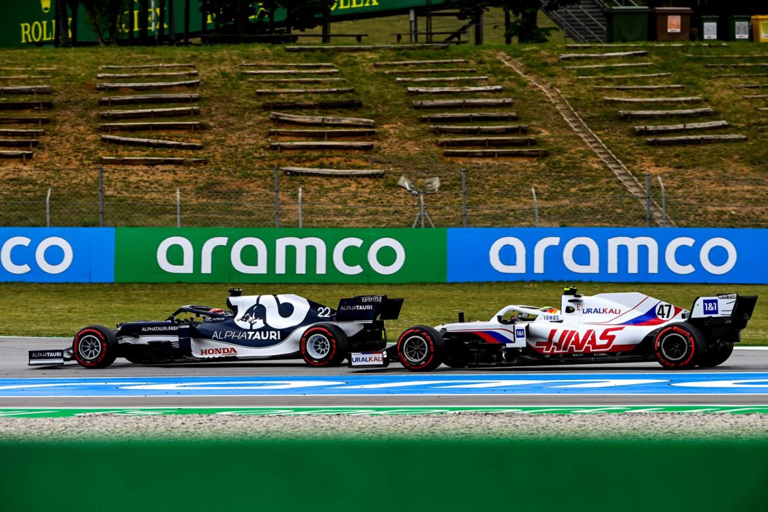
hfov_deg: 10.8
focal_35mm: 190
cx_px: 384
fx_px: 4053
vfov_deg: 7.2
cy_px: 256
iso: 400
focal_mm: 190
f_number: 5.6
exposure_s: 1/1600
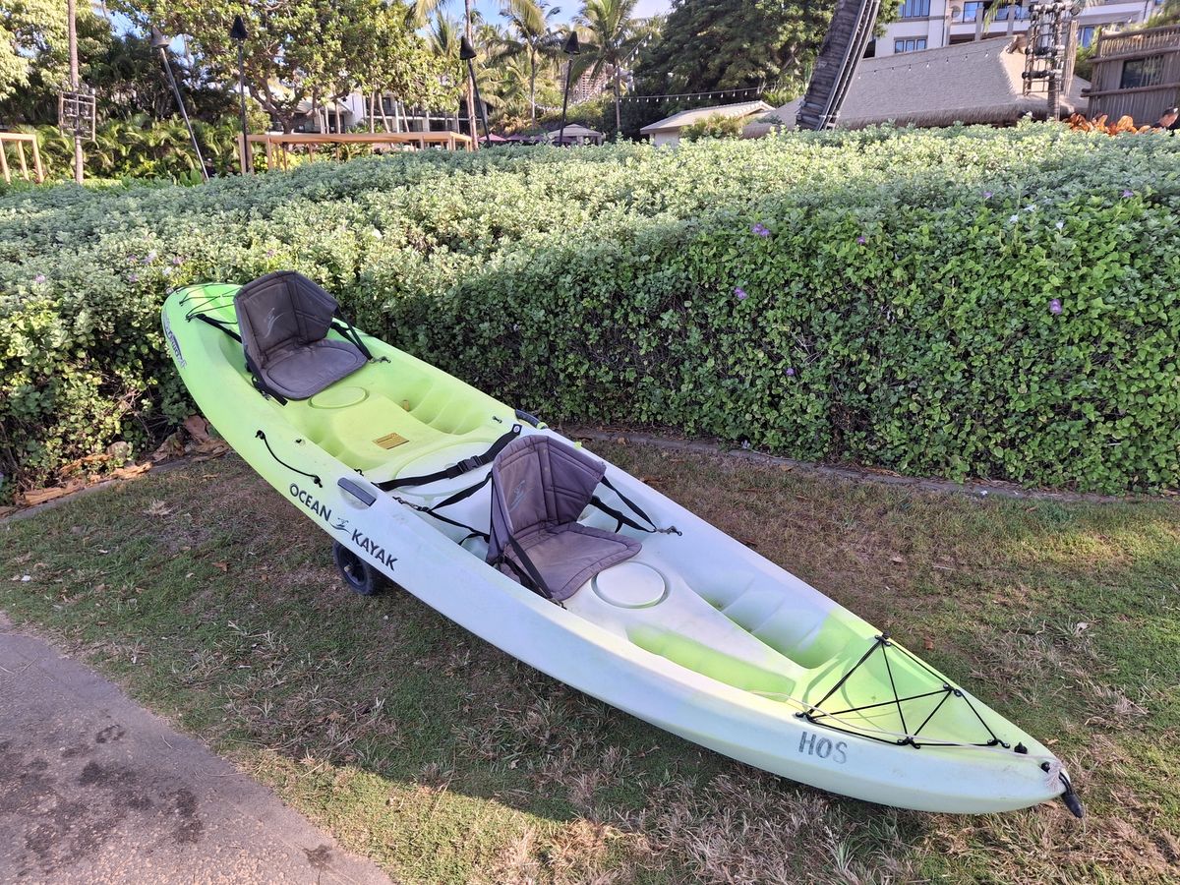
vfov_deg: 54.9
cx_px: 590
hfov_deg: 69.4
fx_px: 852
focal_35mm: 25
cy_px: 442
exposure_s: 1/353
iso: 25
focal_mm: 4.69
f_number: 1.8
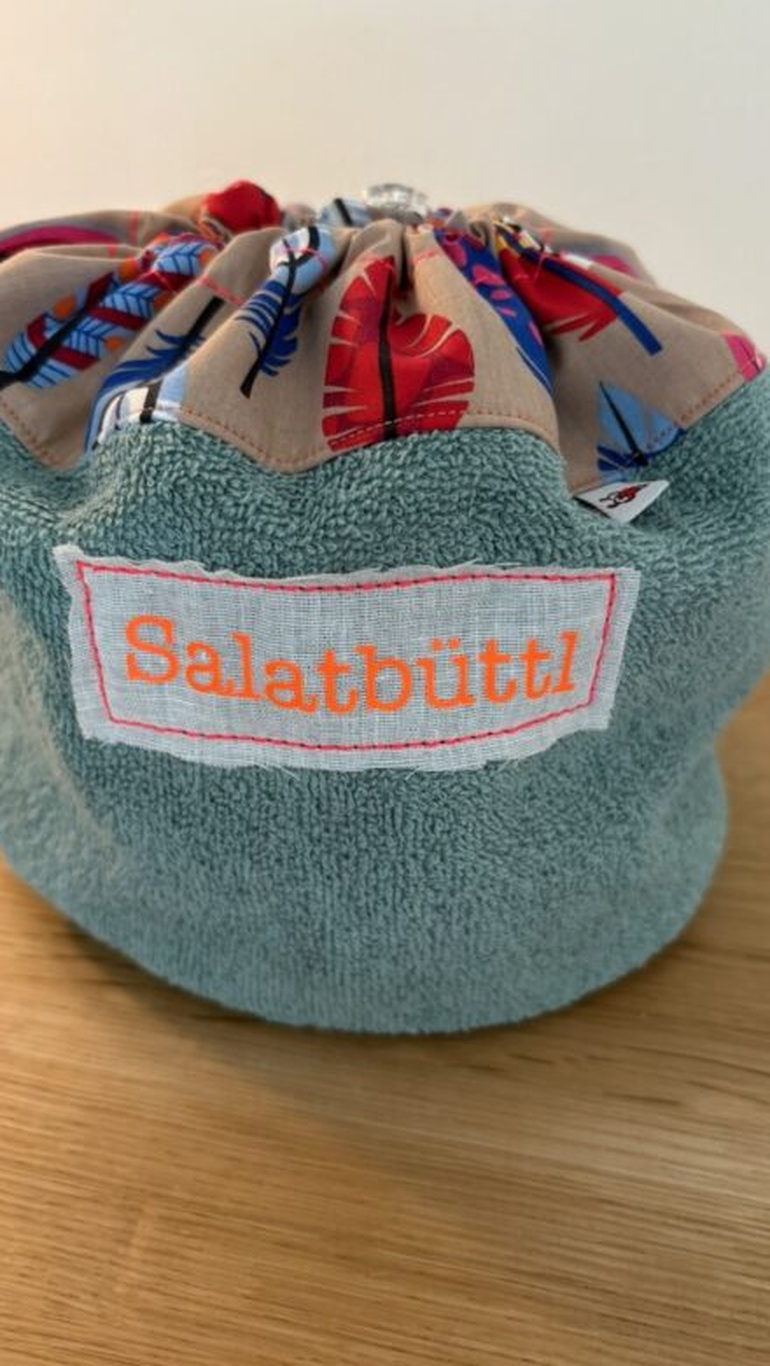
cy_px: 694
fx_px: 1051
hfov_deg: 40.2
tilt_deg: -30.5
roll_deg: +0.5
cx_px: 399
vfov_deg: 66.0
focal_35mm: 29
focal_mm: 5.96
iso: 125
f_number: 1.6
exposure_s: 1/50
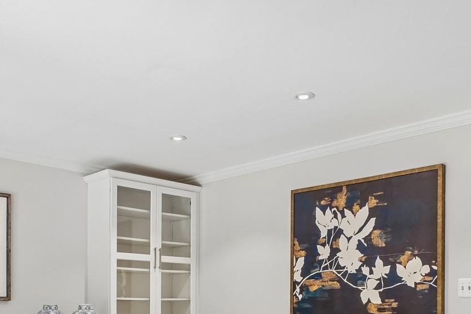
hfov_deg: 48.2
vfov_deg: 31.2
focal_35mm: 40
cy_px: 301
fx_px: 526
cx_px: 257
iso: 500
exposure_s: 1/15
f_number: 8
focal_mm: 11
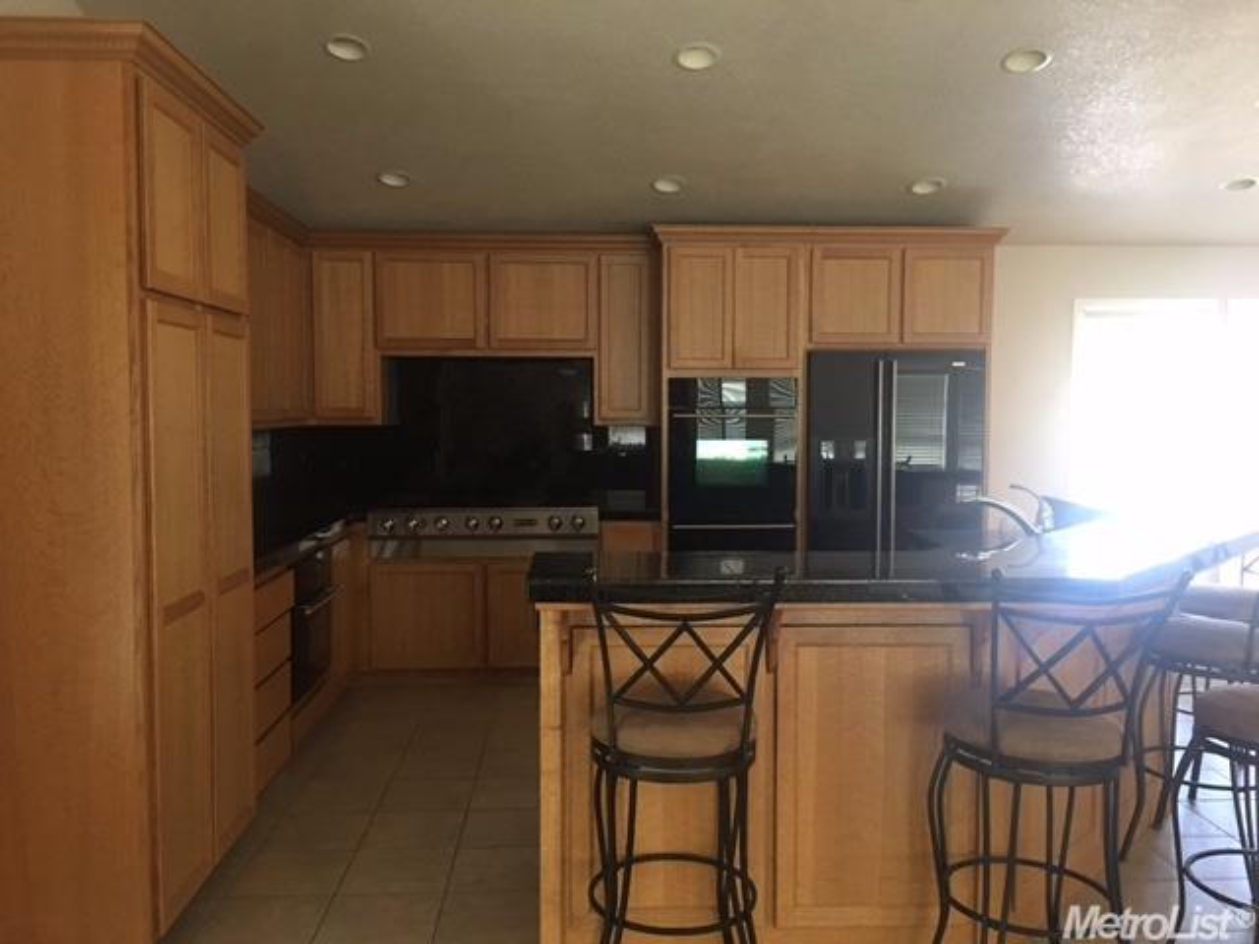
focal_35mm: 29
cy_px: 472
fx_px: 1055
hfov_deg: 61.7
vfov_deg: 48.2
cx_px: 630
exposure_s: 1/15
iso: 100
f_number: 2.2
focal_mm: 4.15
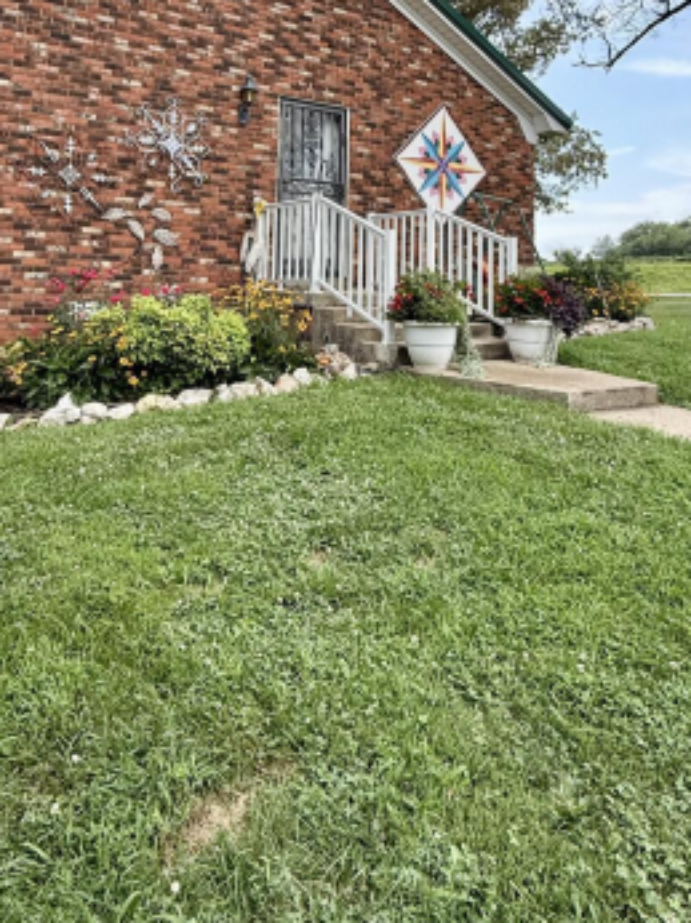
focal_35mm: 27
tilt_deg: +5.5
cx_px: 304
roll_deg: -1.5
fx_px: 720
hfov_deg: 51.2
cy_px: 241
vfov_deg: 62.0
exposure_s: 1/316
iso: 64
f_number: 2.2
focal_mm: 2.22
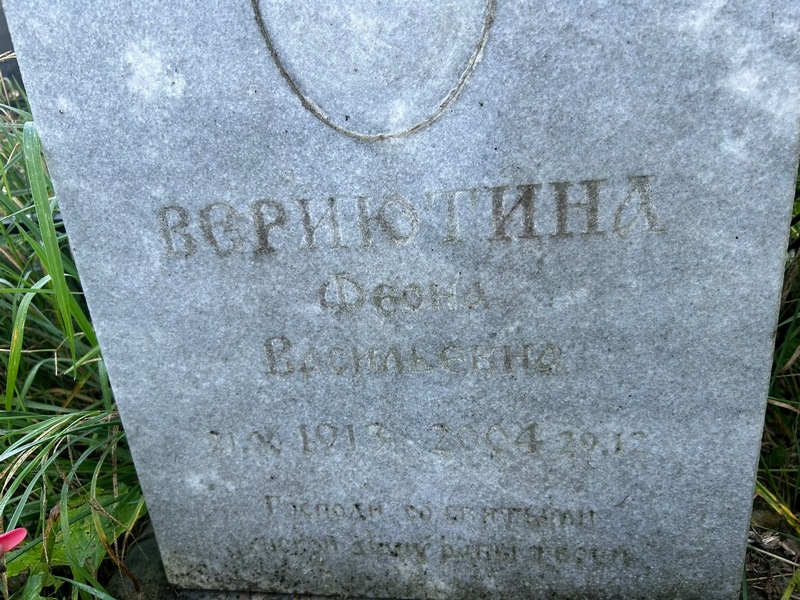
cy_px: 300
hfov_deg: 67.3
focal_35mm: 26
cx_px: 400
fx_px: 601
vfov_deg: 53.1
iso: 40
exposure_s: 1/220
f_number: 1.5
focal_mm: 5.7
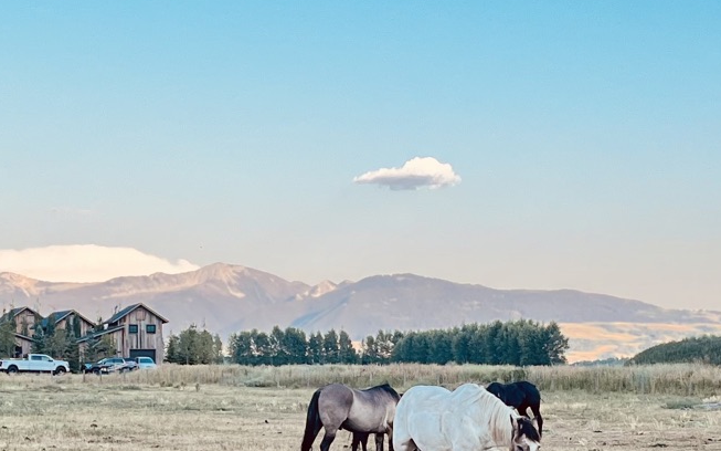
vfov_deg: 33.1
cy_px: 321
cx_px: 261
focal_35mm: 38
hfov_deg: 50.9
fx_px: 747
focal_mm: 5.1
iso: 50
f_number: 1.6
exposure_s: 1/493
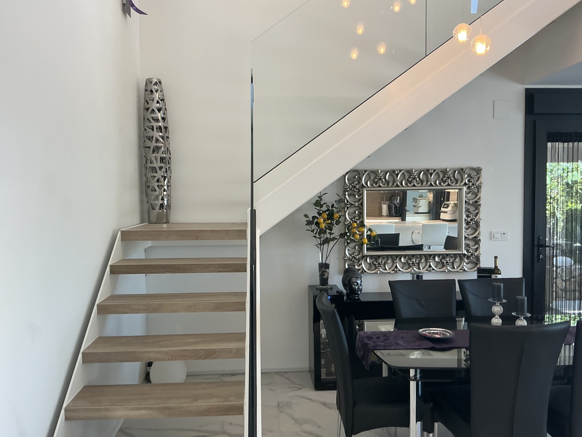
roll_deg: +1.6
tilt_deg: -3.6
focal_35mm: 29
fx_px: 488
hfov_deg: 61.7
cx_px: 289
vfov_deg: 48.2
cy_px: 224
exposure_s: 1/50
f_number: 1.8
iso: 80
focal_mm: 3
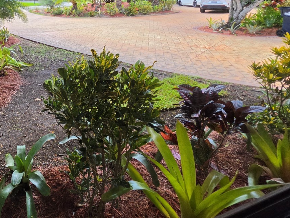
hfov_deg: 62.3
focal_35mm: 24
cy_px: 27
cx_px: 39
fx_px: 201
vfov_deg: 51.1
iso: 80
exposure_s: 1/719
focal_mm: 2.2
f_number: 1.9
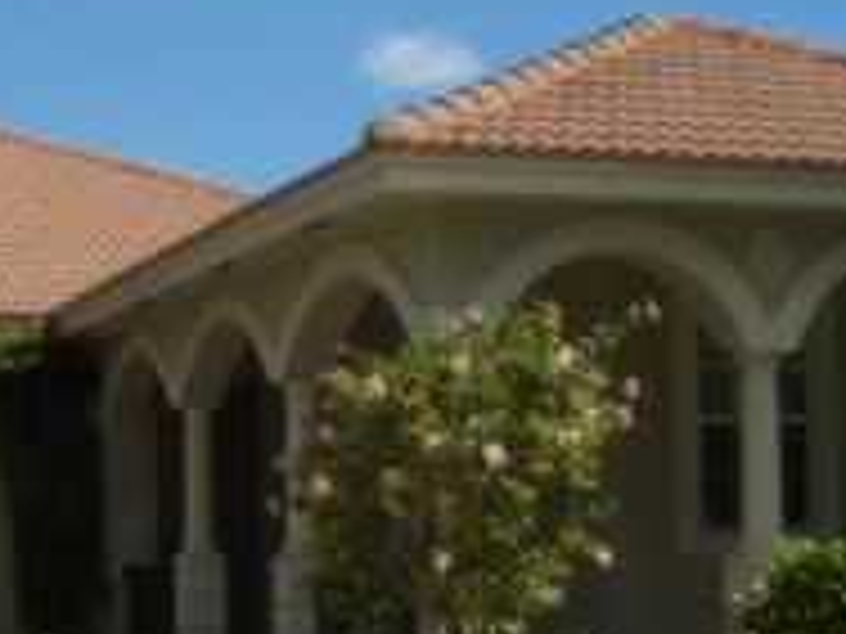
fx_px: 2273
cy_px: 569
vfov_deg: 15.7
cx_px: 94
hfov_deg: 20.7
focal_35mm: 93
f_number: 4.3
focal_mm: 5.8
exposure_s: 1/1600
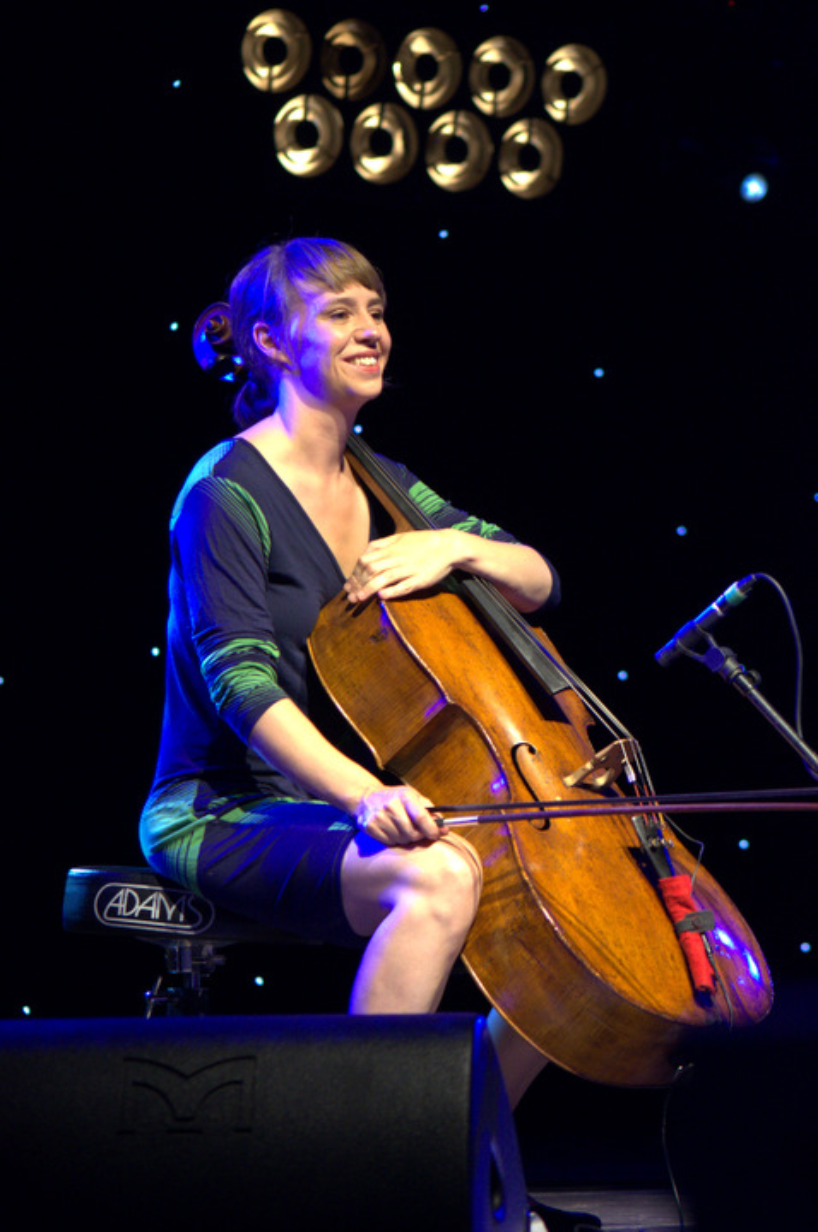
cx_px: 409
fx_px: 4871
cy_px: 616
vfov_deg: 14.4
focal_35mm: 142
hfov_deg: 9.6
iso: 3200
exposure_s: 1/250
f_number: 4
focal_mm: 95
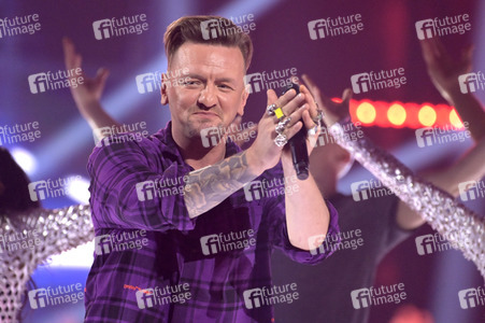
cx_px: 242
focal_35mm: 500
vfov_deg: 2.7
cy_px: 162
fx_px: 6731
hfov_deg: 4.1
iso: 8000
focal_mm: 500
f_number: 5.6
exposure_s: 1/400
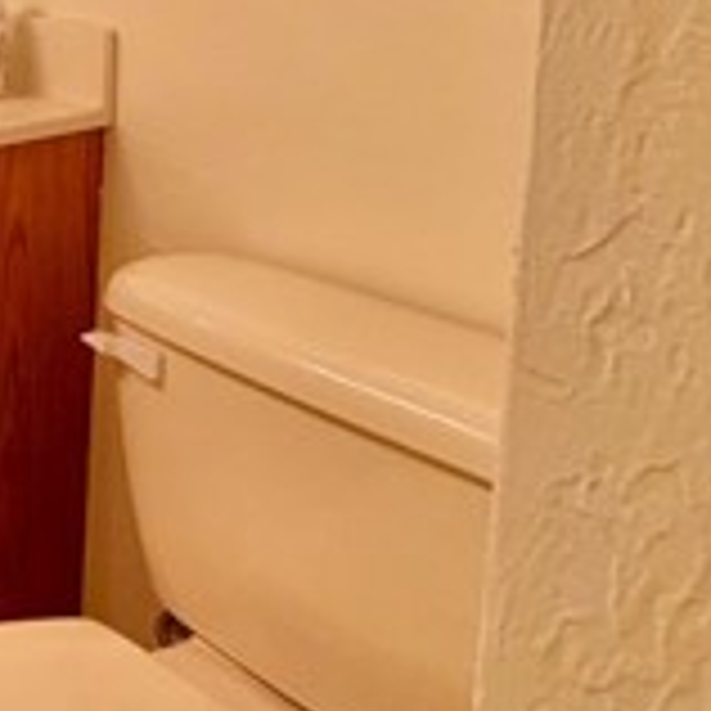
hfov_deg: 22.7
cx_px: -508
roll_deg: +0.6
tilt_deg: -6.5
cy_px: -58
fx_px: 1162
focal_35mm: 50
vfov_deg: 30.6
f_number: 2.2
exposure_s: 1/60
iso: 250
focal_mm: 2.22
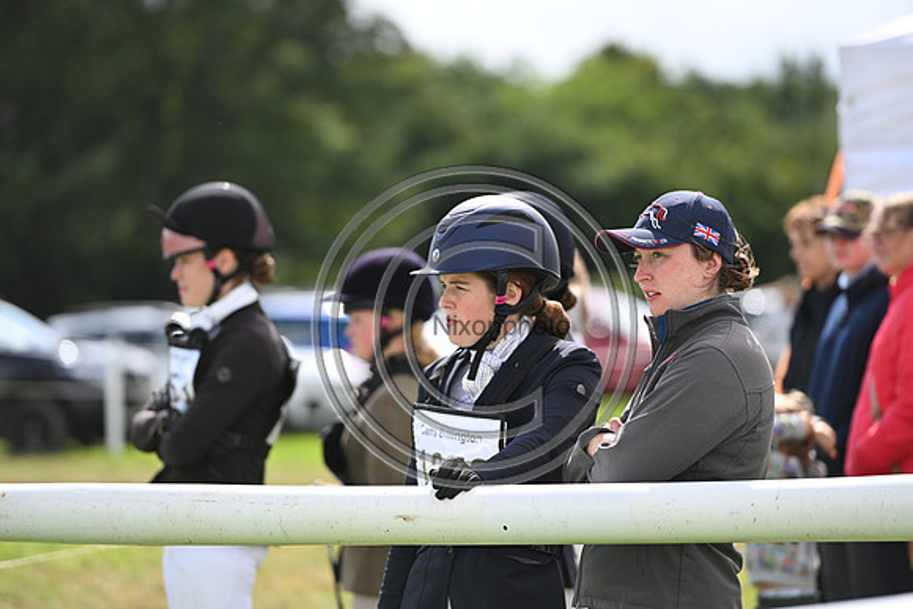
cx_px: 456
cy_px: 304
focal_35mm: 200
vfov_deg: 6.9
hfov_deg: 10.3
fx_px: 5073
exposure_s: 1/1250
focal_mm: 200
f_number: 3.5
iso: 220
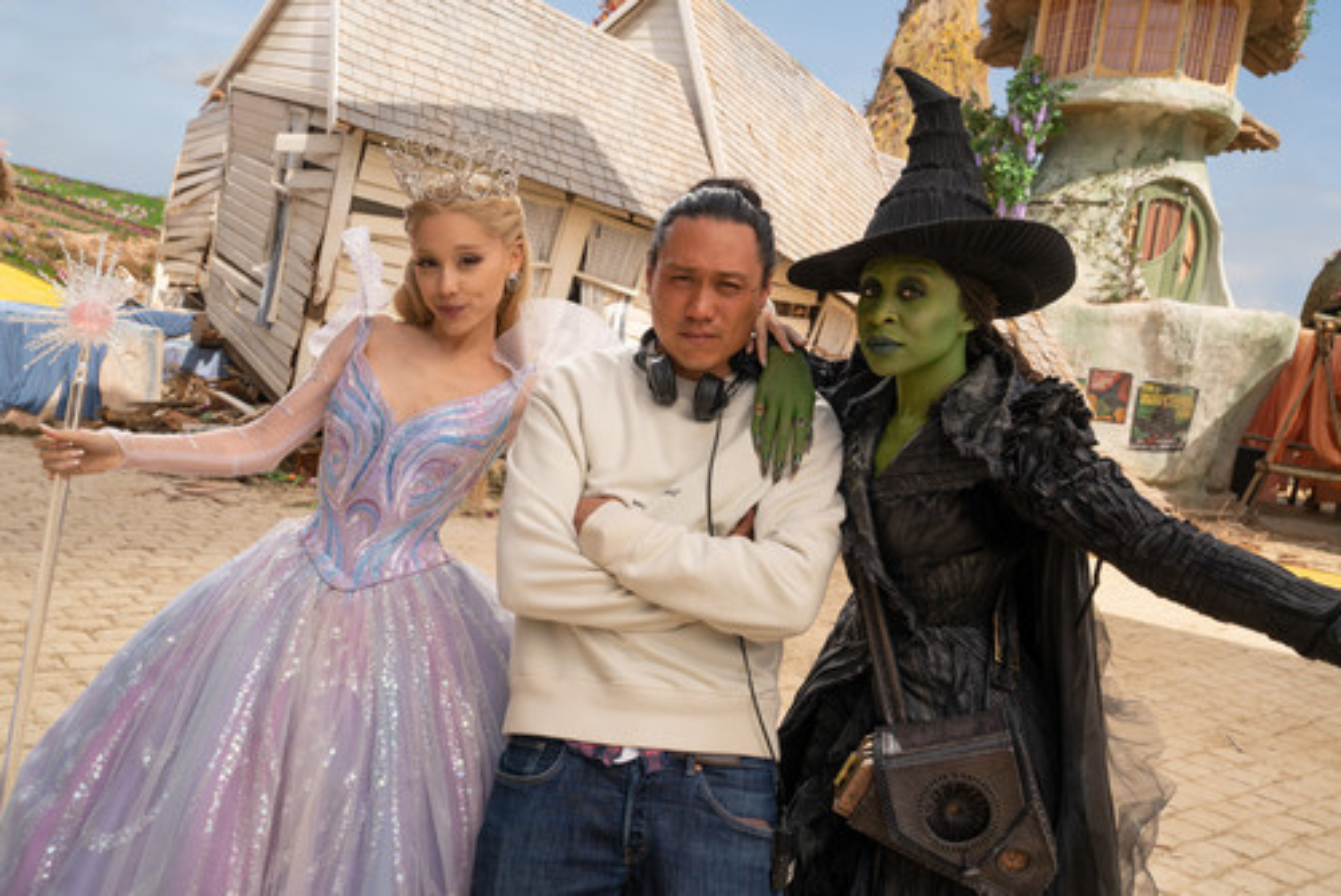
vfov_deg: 42.4
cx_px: 670
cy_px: 448
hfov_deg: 60.3
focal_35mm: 31
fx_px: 1155
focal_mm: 31
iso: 320
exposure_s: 1/800
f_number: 8
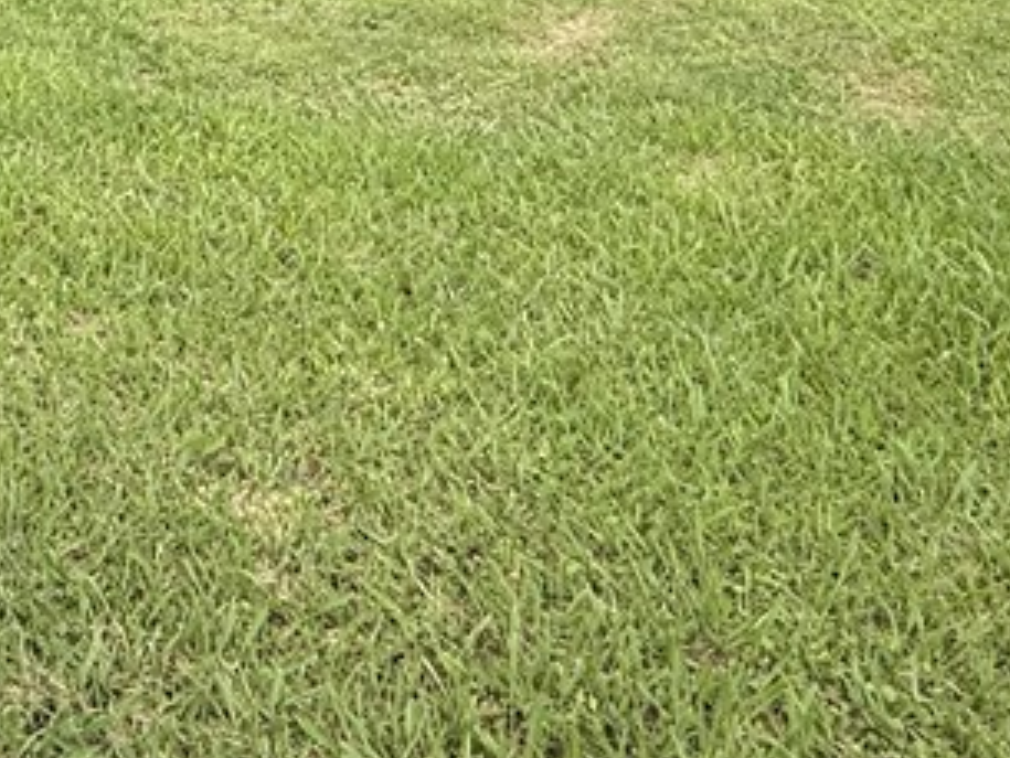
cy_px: -354
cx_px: 96
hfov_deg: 37.7
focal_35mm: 47
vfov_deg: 24.6
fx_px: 1372
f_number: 2.2
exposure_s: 1/970
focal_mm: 2.22
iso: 50
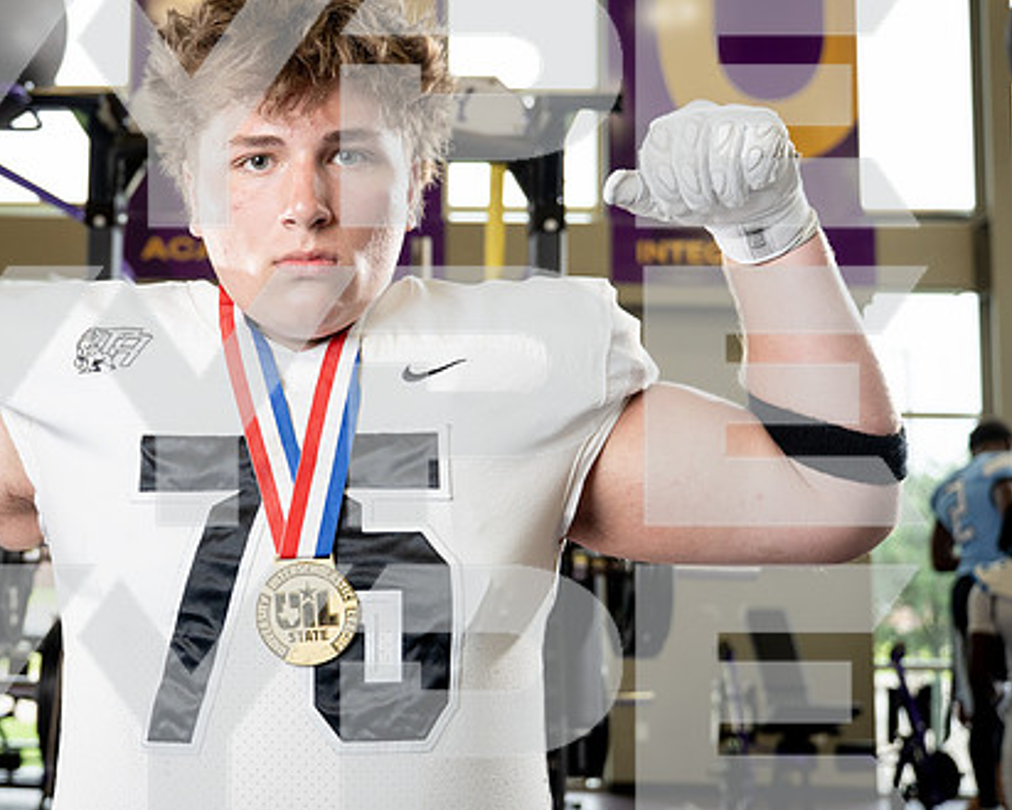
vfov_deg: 30.9
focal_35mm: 49
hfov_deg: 37.4
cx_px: 300
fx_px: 1468
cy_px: 398
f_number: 4
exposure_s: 1/250
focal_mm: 37
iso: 640
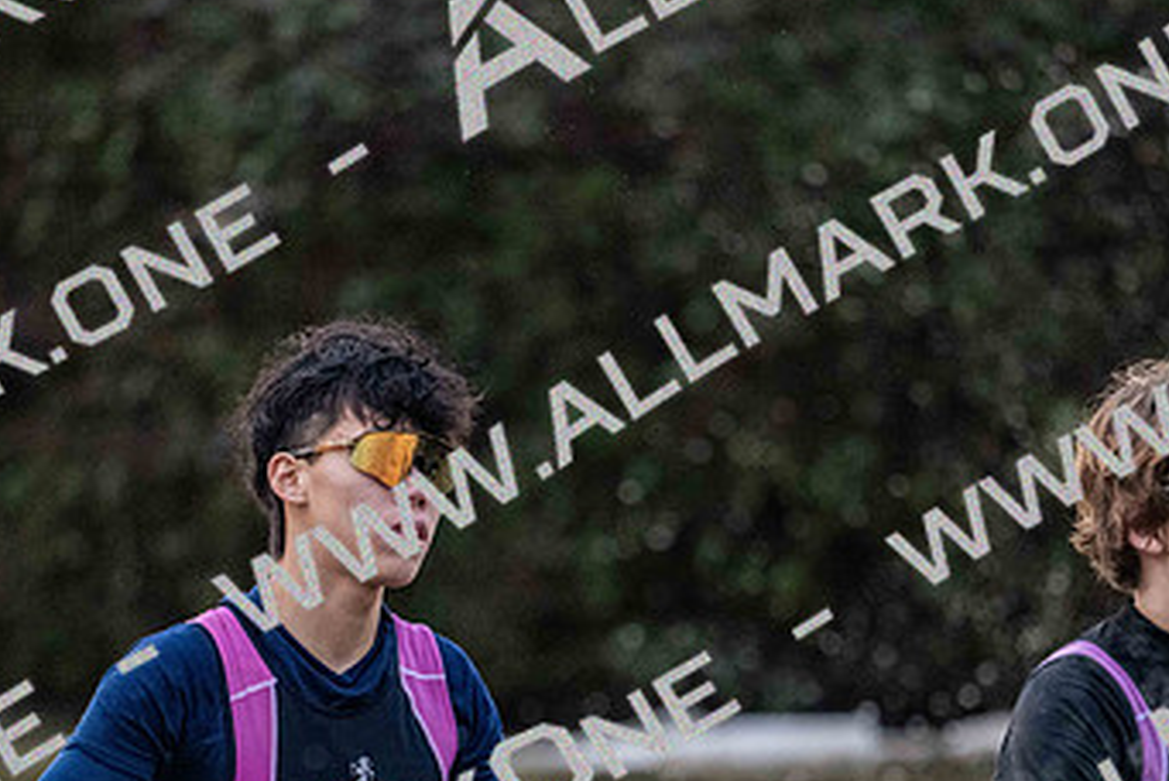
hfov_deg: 3.0
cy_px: 642
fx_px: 22099
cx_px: 638
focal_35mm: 680
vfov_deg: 2.0
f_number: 4.5
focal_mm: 400
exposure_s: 1/1600
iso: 9000
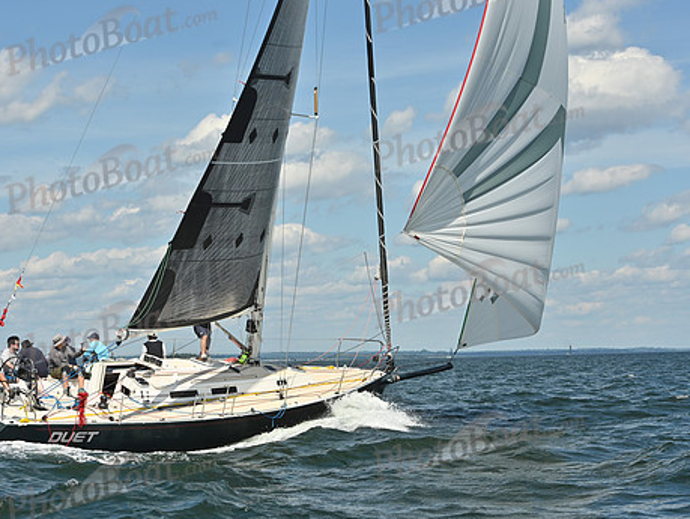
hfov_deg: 23.0
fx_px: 1696
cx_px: 296
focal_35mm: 85
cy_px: 232
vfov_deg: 17.4
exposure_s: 1/1600
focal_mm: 70
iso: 250
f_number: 7.1
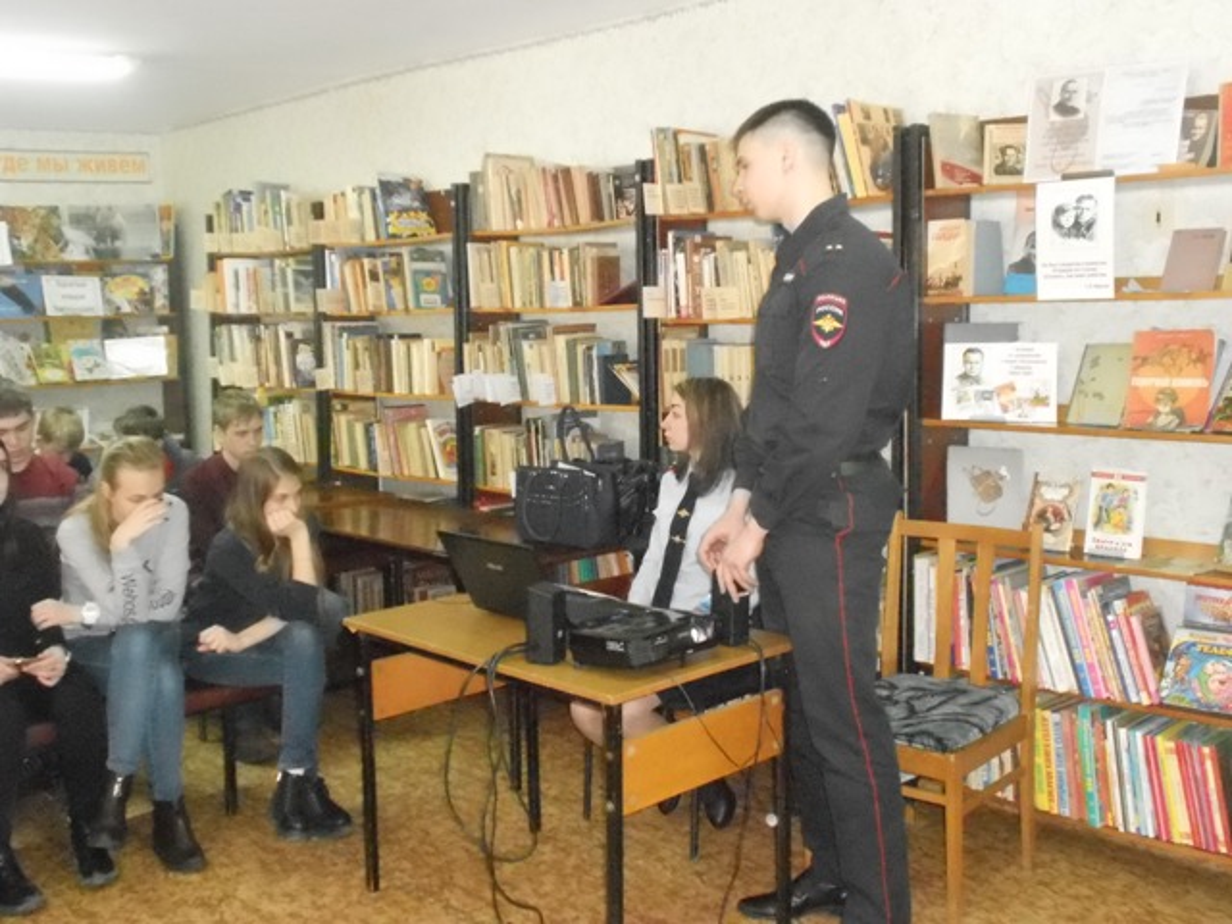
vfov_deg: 38.7
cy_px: 462
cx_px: 616
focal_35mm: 37
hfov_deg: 50.1
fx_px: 1317
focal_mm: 6.9
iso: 1600
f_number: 3.9
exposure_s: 1/30
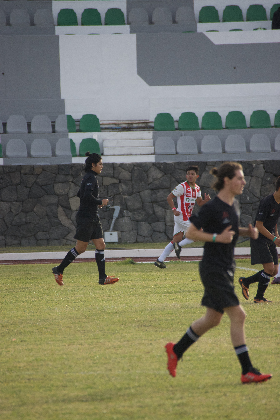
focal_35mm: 450
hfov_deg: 3.1
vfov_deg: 4.6
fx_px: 5250
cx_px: 140
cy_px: 210
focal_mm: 300
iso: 500
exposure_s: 1/1000
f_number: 5.6
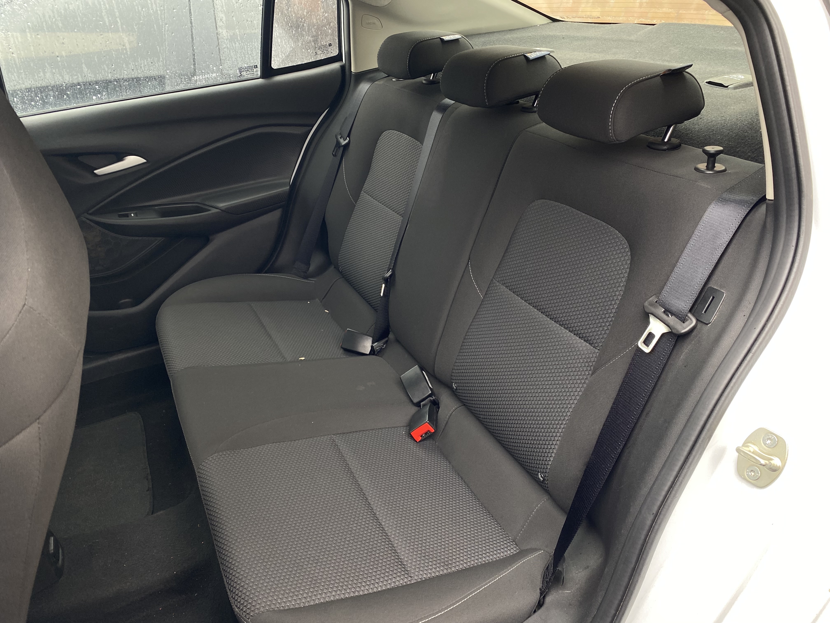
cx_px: 415
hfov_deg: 67.3
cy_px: 312
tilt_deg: -27.2
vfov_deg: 53.1
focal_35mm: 26
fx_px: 623
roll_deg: +3.4
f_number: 1.8
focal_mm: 4.25
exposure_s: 1/121
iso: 100
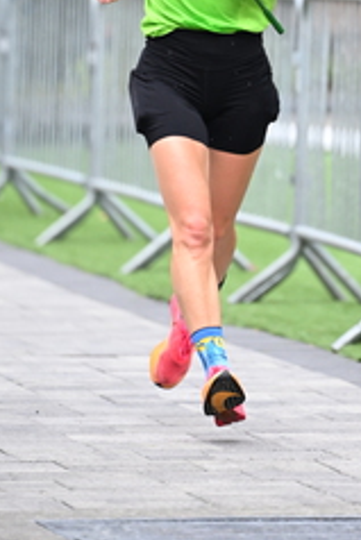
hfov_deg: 3.0
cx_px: 303
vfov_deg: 4.4
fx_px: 6954
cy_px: 45
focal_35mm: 463
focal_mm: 200
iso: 1250
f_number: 2.8
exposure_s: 1/1250
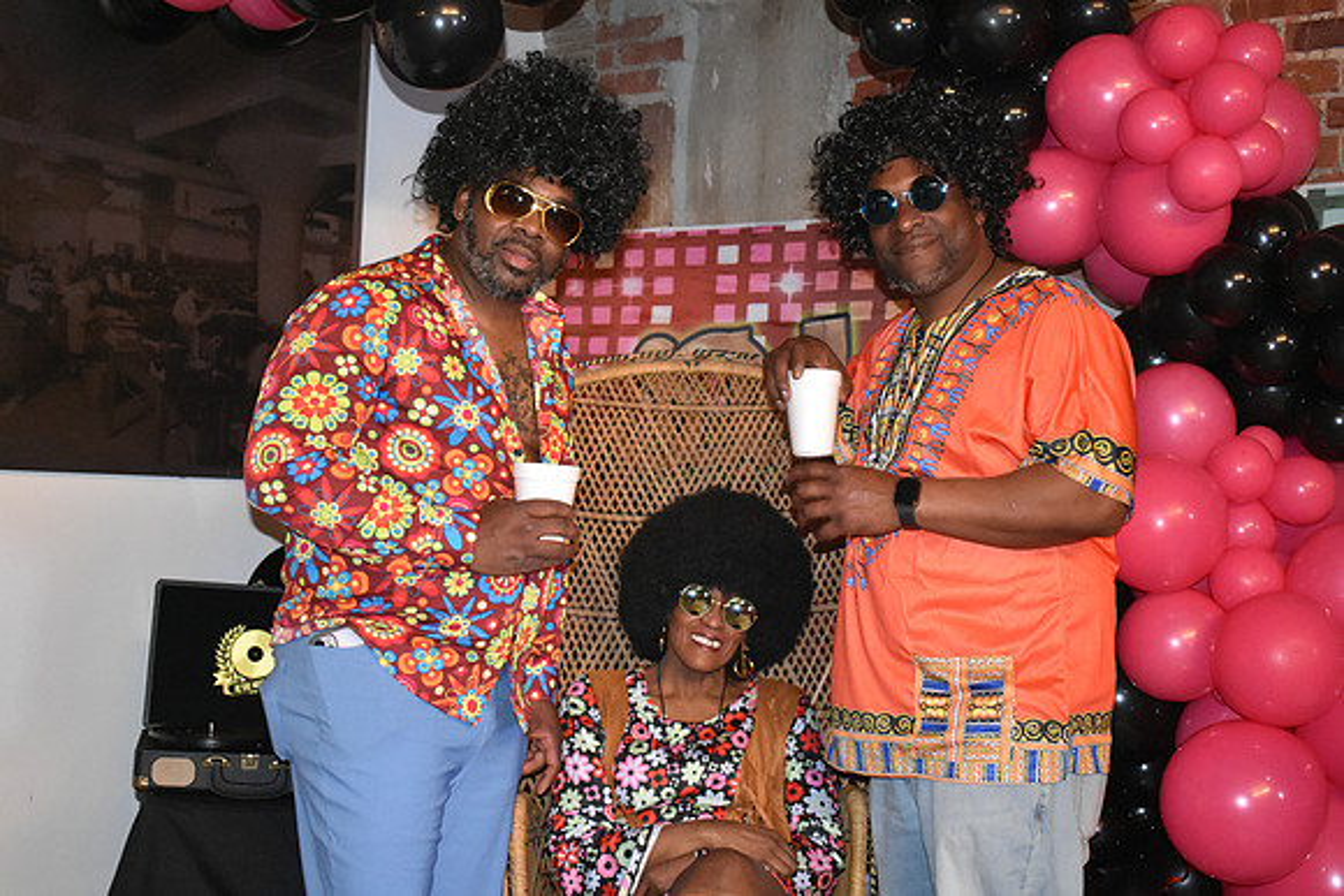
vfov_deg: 28.1
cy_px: 448
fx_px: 1792
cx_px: 672
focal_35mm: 48
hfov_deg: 41.1
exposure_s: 1/60
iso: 6400
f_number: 4.5
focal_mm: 32
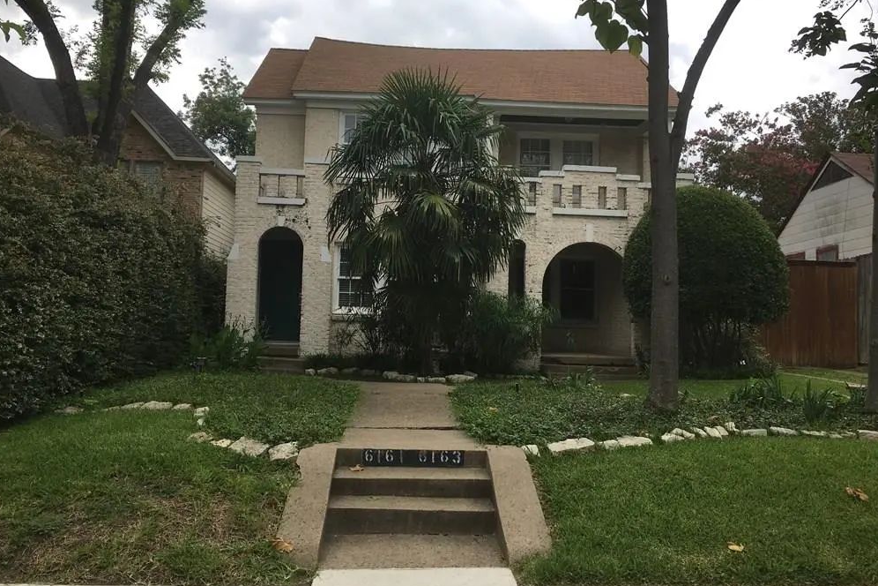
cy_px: 267
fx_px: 756
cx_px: 431
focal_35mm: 31
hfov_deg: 60.3
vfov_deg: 42.3
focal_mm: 4.15
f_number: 2.2
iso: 25
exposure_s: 1/553
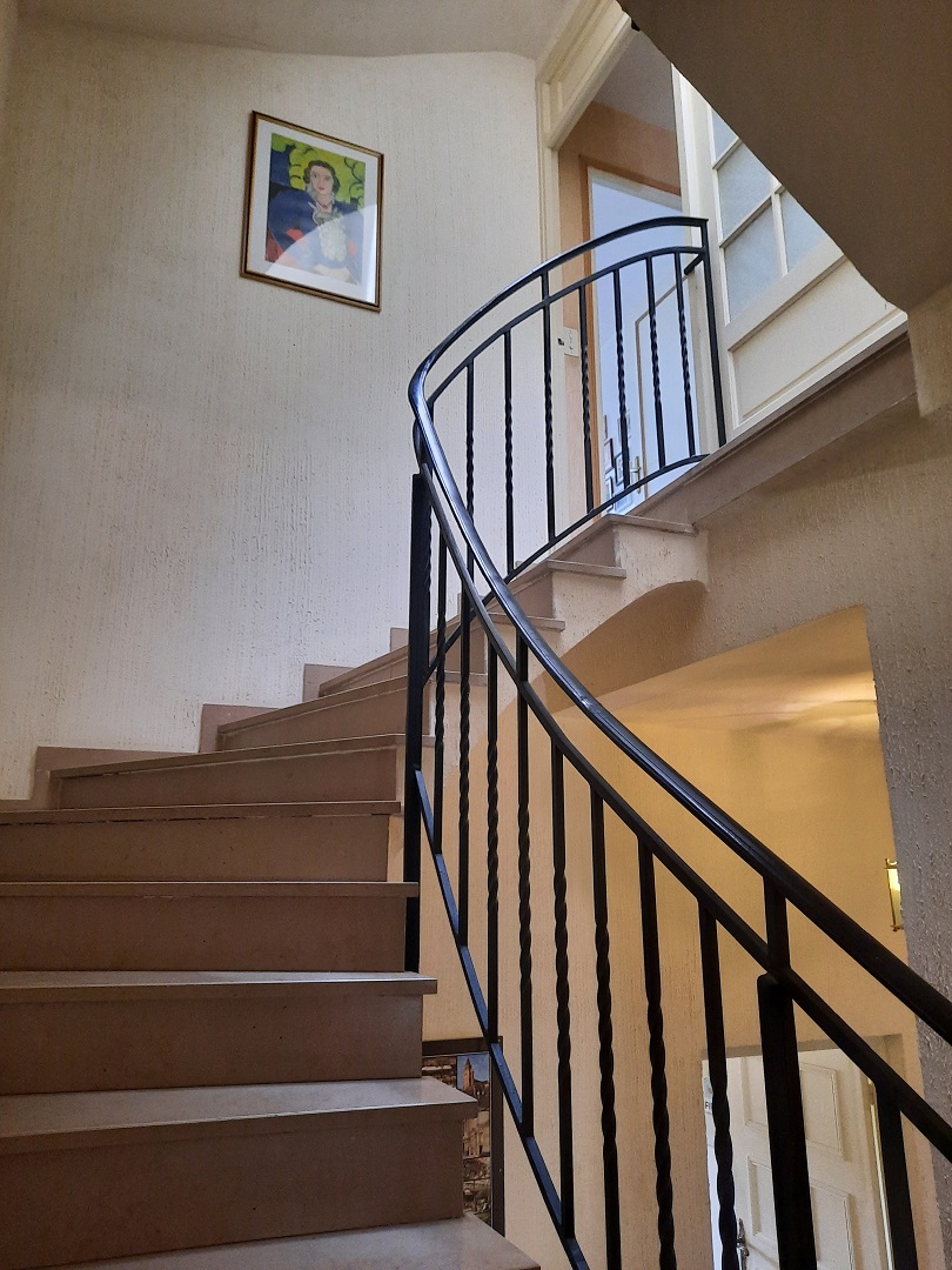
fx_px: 917
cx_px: 476
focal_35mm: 25
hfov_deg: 54.9
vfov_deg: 69.4
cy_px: 635
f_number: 2
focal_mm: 4.6
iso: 400
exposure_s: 1/33
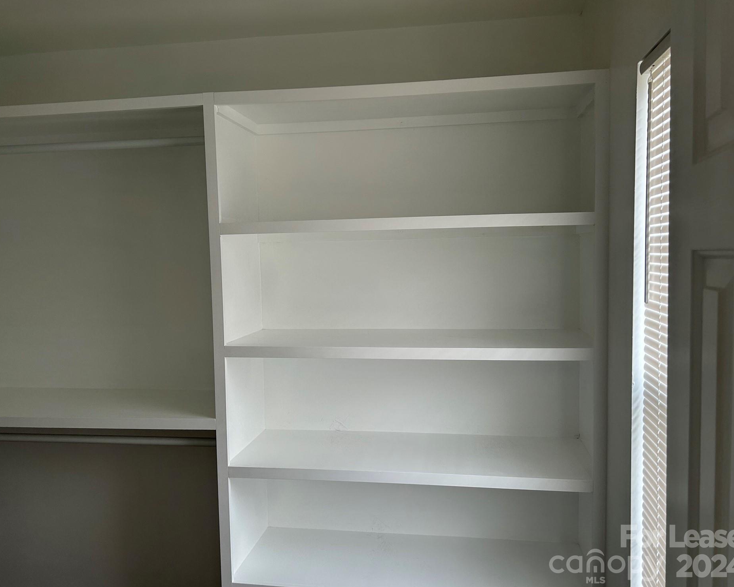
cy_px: 295
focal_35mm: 28
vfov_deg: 51.5
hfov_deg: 62.2
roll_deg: +2.3
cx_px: 368
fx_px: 608
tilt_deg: -5.0
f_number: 1.5
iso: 80
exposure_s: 1/121
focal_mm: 5.7
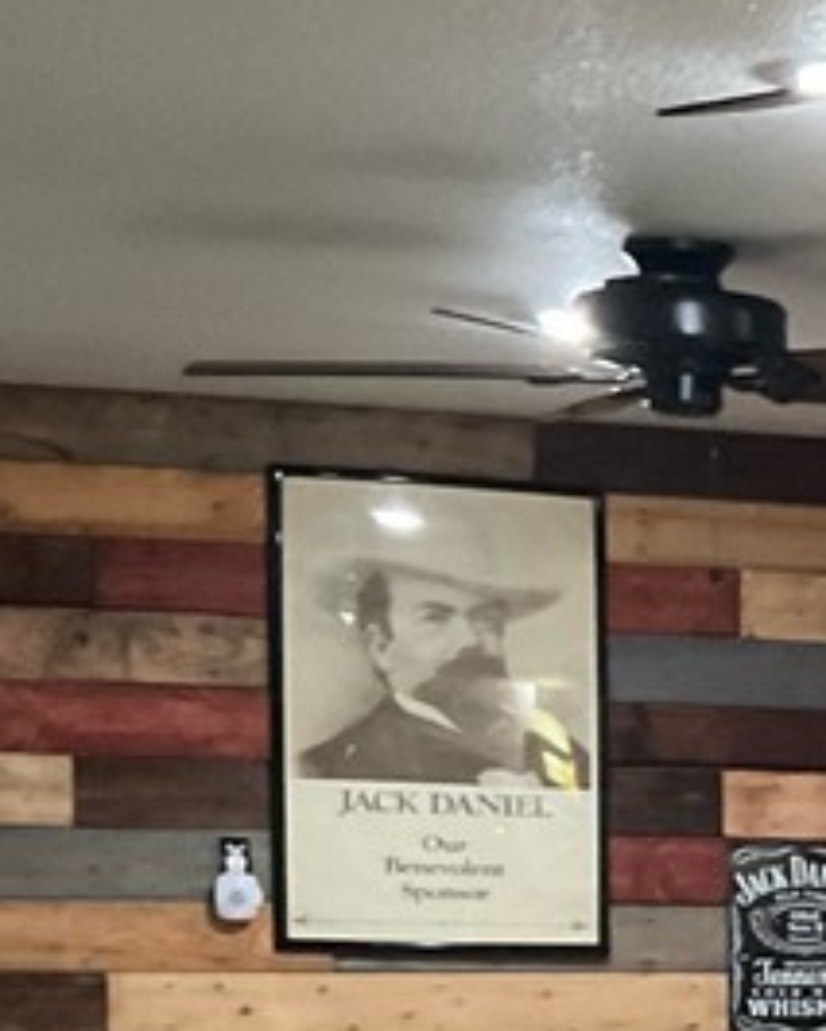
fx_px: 3329
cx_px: 1485
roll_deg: -2.8
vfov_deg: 17.0
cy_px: 1174
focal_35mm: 109
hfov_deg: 12.8
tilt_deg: -6.7
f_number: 1.8
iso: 250
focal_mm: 3
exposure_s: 1/30
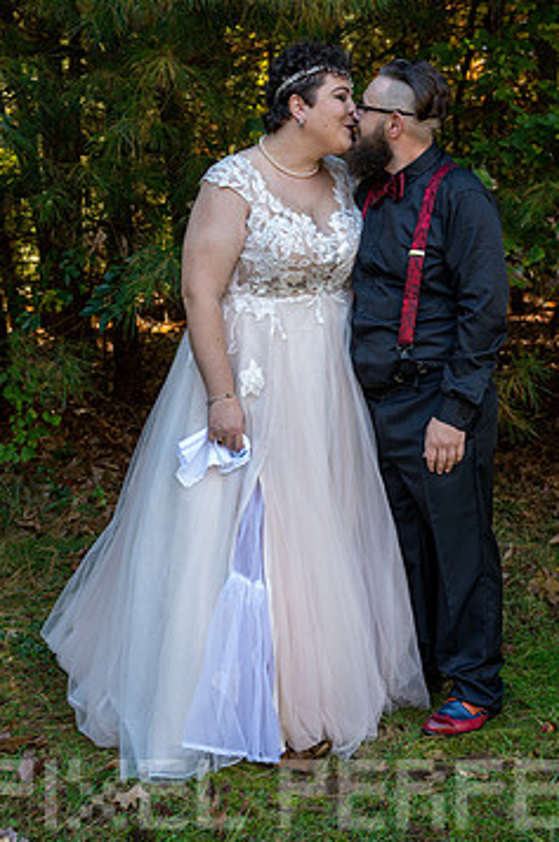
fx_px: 1238
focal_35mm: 53
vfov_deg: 37.5
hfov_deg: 25.4
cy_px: 375
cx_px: 338
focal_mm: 42
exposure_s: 1/200
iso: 800
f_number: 4.5
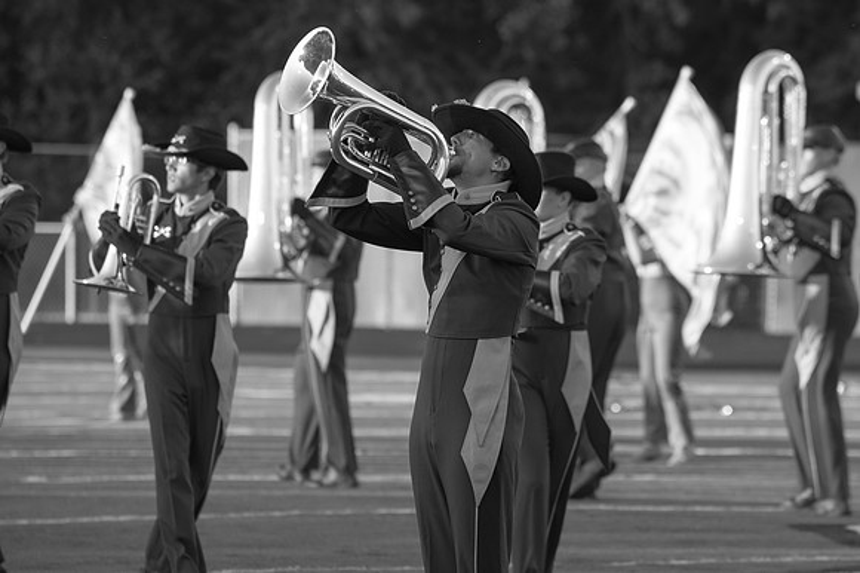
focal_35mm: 357
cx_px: 520
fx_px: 8532
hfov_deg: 5.8
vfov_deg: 3.8
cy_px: 293
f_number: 7.1
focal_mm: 280
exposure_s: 1/200
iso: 640
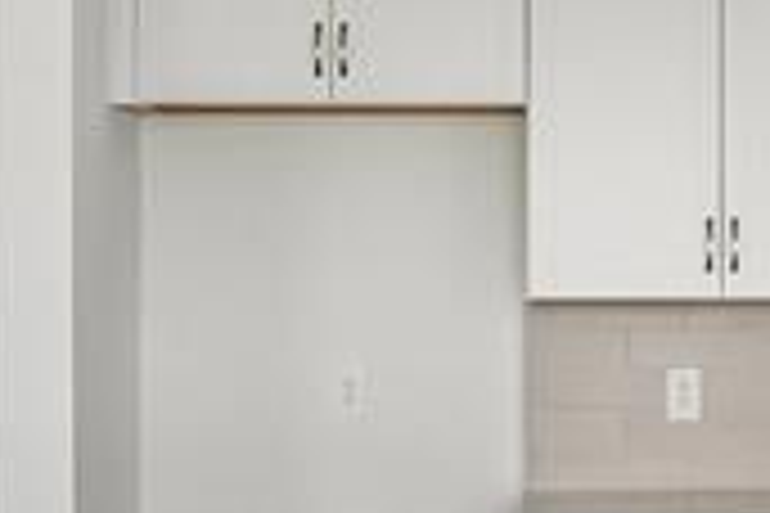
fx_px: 2053
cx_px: 630
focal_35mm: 96
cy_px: 302
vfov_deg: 14.2
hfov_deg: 21.0
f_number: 8
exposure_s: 1/80
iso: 400
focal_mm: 16
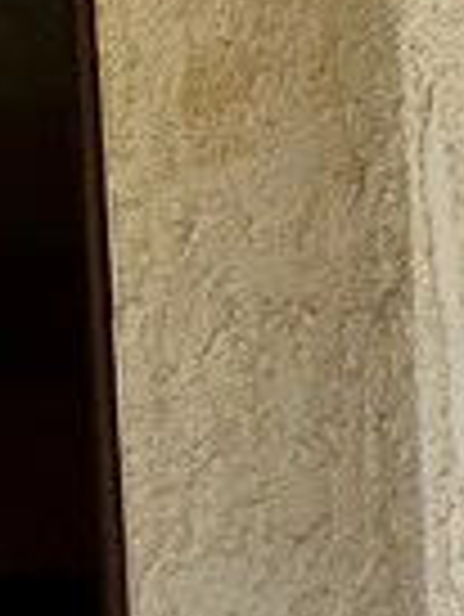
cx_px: 1442
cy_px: 1156
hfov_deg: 7.5
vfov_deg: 10.7
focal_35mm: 172
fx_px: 3069
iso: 80
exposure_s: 1/3075
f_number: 1.8
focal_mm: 5.4
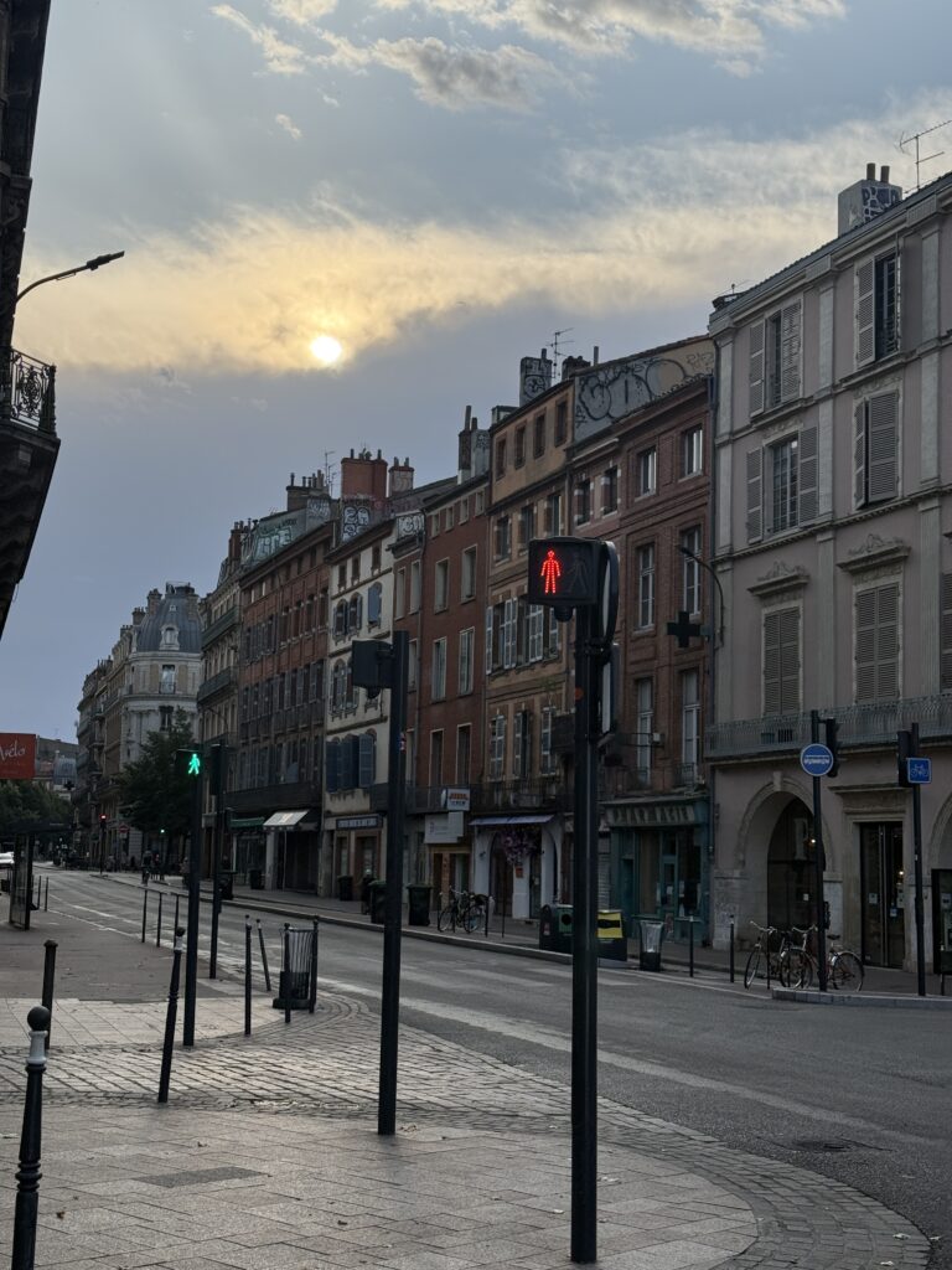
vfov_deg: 39.7
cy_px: 635
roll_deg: -1.7
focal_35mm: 48
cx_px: 476
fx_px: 1760
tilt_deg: +8.1
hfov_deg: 30.3
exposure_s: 1/3891
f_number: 1.78
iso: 64
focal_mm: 6.76
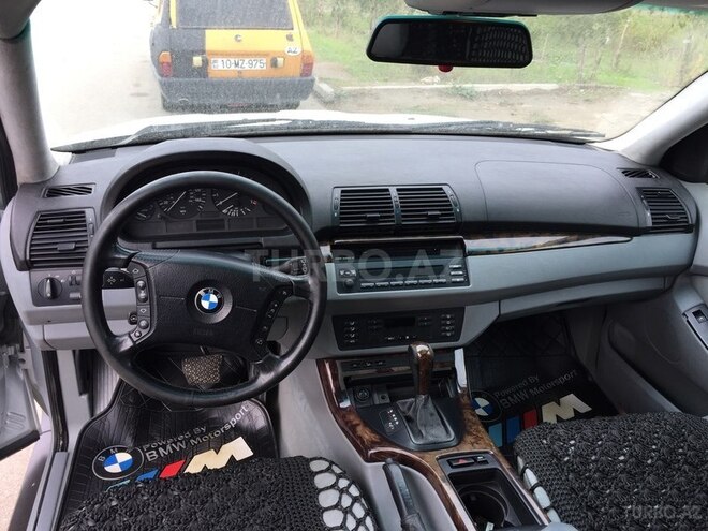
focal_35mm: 29
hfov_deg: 61.7
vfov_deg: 48.2
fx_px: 593
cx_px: 354
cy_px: 266
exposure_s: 1/123
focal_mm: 4.15
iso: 32
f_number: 2.2
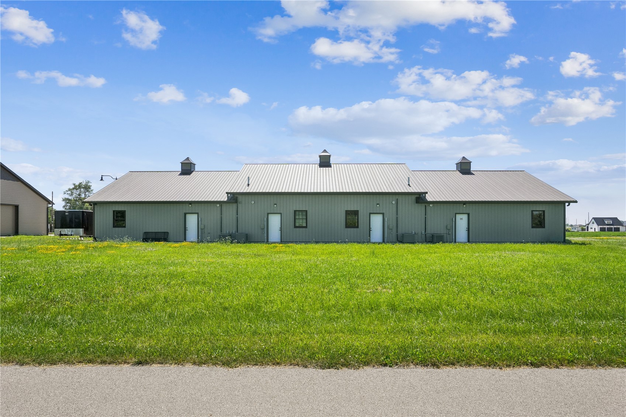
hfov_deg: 86.9
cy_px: 208
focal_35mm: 19
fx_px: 330
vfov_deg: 64.5
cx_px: 313
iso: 640
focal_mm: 19
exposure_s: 1/2500
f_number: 9
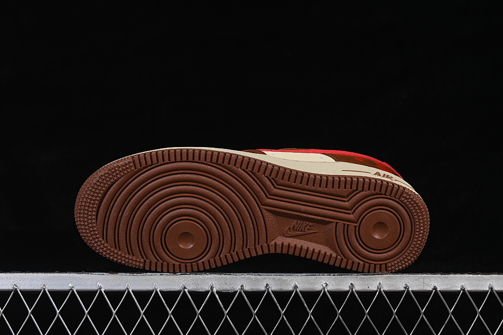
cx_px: 252
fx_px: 1048
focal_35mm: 75
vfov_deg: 18.2
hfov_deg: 27.0
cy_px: 168
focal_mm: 50
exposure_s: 1/80
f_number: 8
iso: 160
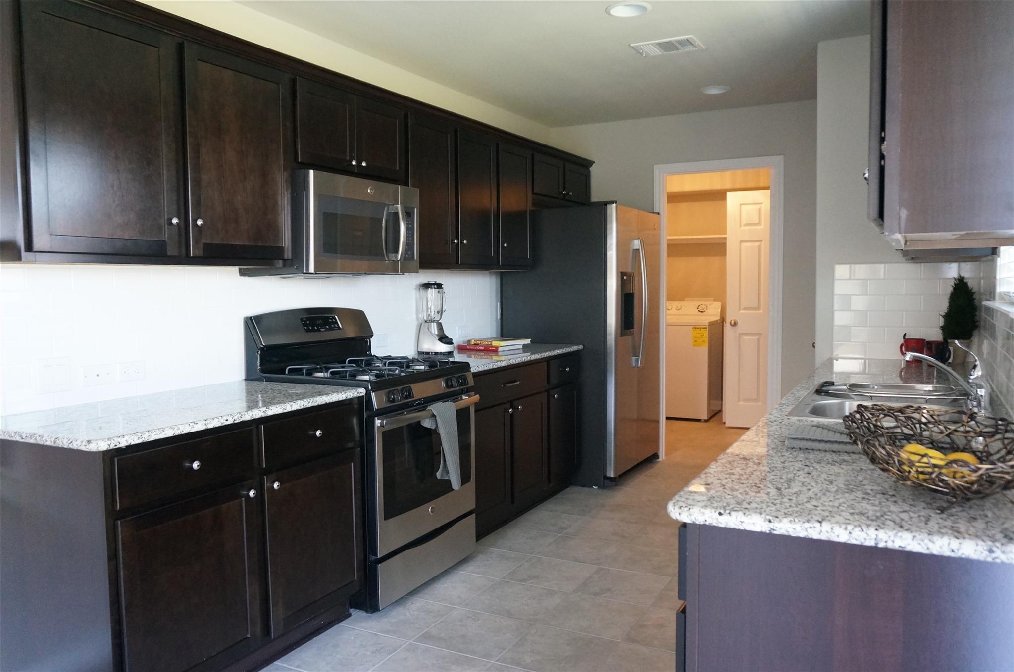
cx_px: 507
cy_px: 336
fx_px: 801
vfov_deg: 45.5
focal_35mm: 28
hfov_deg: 64.6
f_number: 4
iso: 2500
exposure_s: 1/60
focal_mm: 19
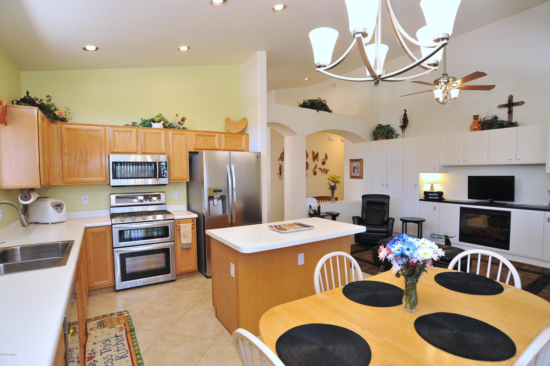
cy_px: 183
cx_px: 275
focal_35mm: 18
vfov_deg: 67.3
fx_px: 275
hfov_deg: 90.0
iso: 1000
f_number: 7.1
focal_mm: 18
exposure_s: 1/40
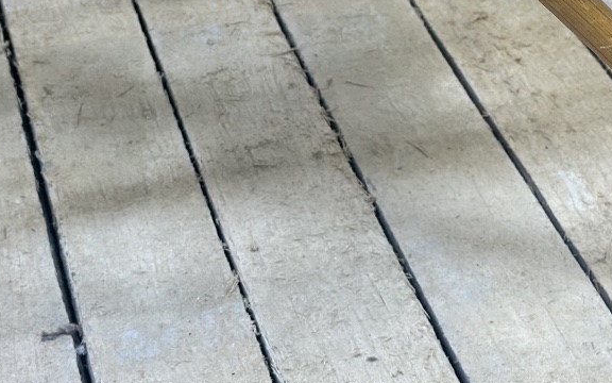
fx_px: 1768
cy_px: 50
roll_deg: +2.3
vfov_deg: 12.3
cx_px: 285
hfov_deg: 19.6
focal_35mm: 106
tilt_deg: -29.7
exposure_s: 1/100
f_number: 1.78
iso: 125
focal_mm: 6.86
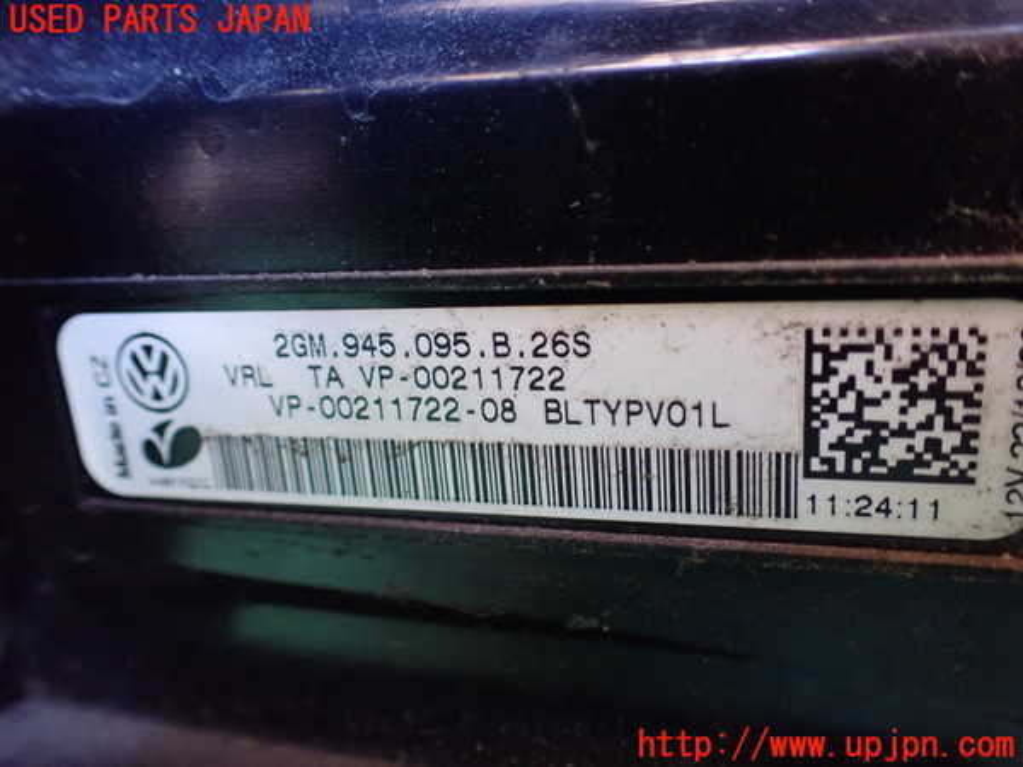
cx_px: 512
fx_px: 887
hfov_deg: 60.0
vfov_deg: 46.8
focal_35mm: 30
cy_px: 384
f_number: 2.3
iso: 1000
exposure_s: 1/30
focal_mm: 5.4
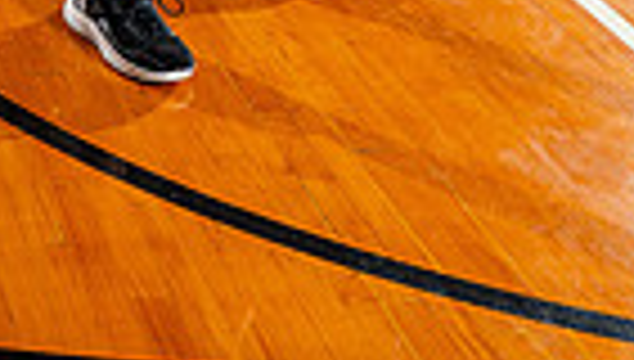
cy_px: -567
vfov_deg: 10.2
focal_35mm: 100
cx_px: 0
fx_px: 1685
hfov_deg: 20.6
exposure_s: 1/250
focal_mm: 30
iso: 100
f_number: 5.6
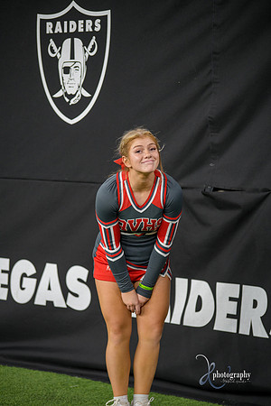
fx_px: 1637
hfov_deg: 9.5
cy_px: 203
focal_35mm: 145
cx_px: 136
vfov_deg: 14.2
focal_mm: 145
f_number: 2.8
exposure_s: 1/400
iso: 1000
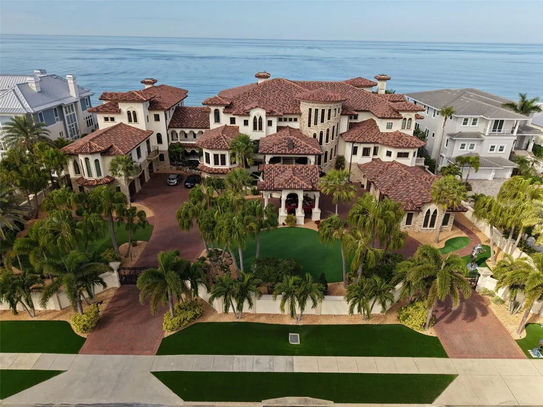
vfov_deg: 56.8
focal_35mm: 24
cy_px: 204
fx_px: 376
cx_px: 272
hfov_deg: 71.6
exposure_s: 1/50
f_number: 1.8
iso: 100
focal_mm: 8.67
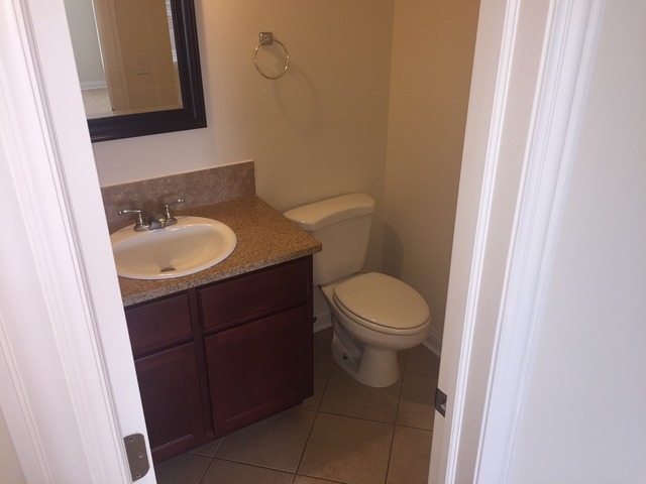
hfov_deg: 61.7
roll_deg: +0.4
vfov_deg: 48.2
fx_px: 541
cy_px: 242
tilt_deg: -26.5
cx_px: 323
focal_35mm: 29
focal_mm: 4.15
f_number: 2.2
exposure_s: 1/30
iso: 32
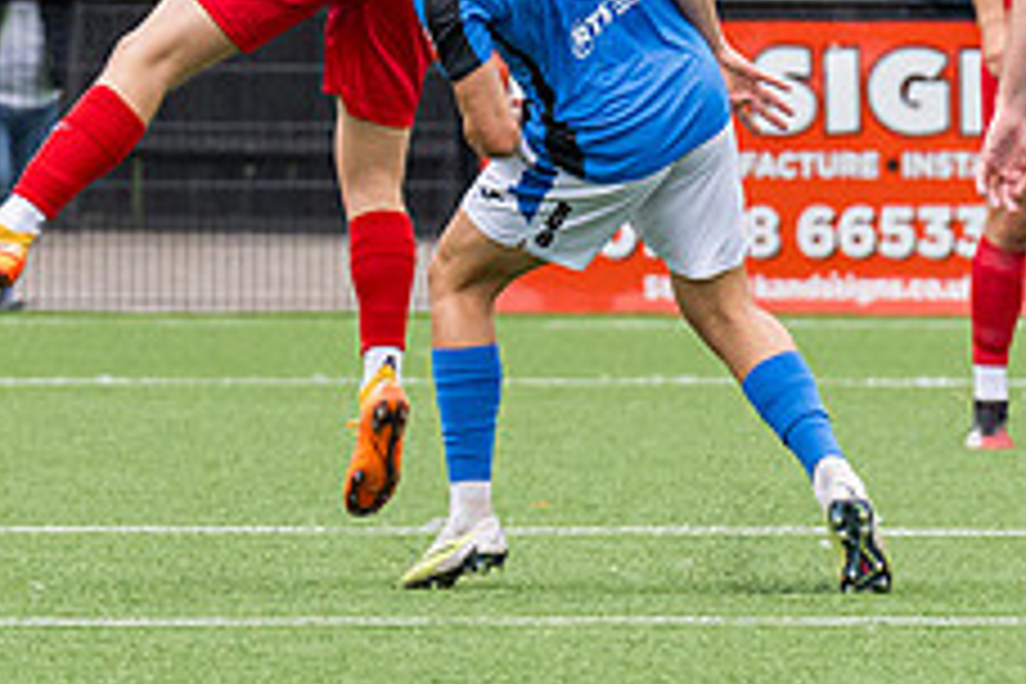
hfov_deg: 1.8
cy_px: 308
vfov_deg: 1.2
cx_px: 283
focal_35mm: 1149
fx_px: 32744
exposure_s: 1/3200
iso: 800
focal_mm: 200
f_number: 5
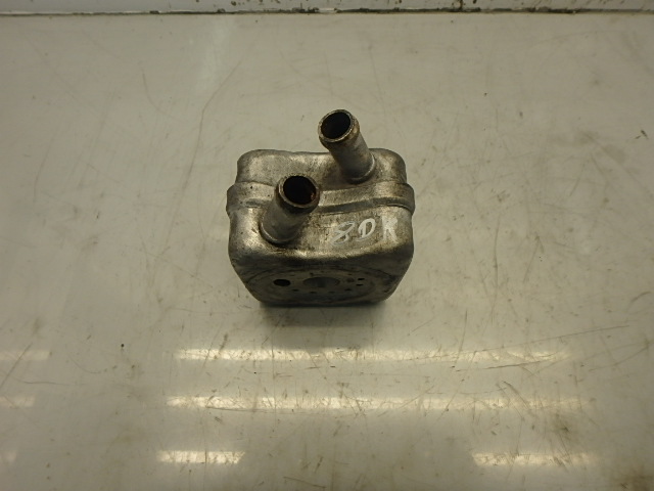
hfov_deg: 79.0
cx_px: 327
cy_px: 246
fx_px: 397
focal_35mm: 21
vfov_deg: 63.4
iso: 125
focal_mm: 3.7
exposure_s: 1/60
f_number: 3.5
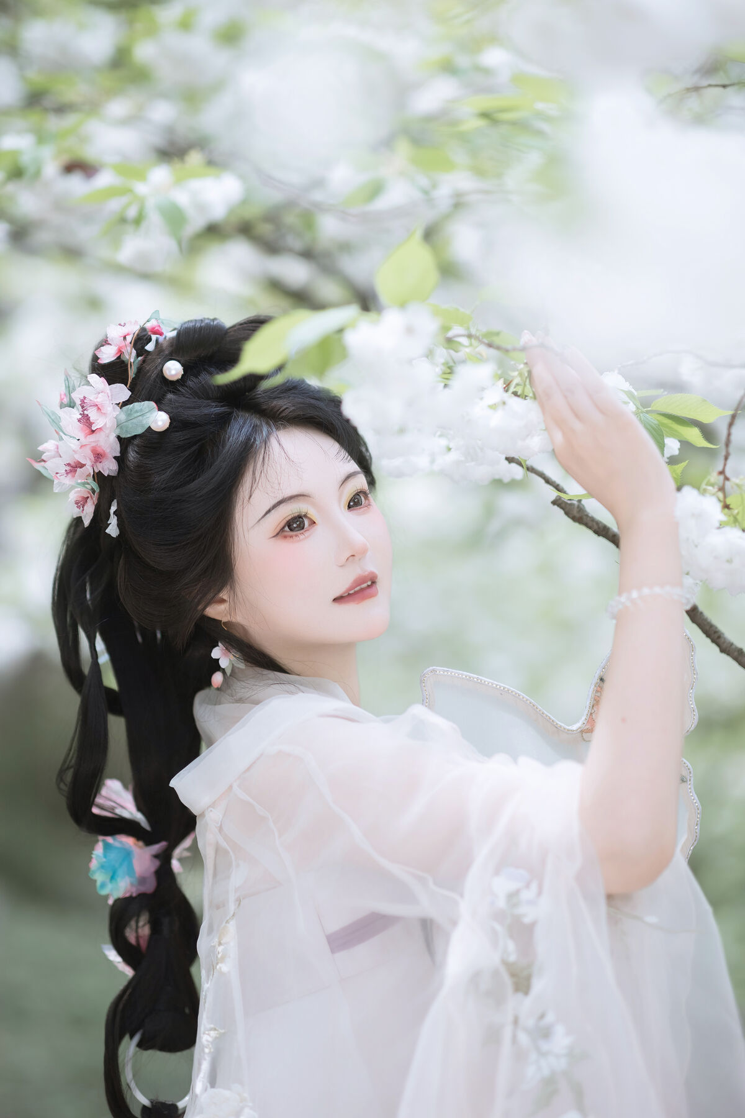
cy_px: 559
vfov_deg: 23.9
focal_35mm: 85
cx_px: 372
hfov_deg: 16.1
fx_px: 2638
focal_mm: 85
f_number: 1.8
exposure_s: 1/640
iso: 100
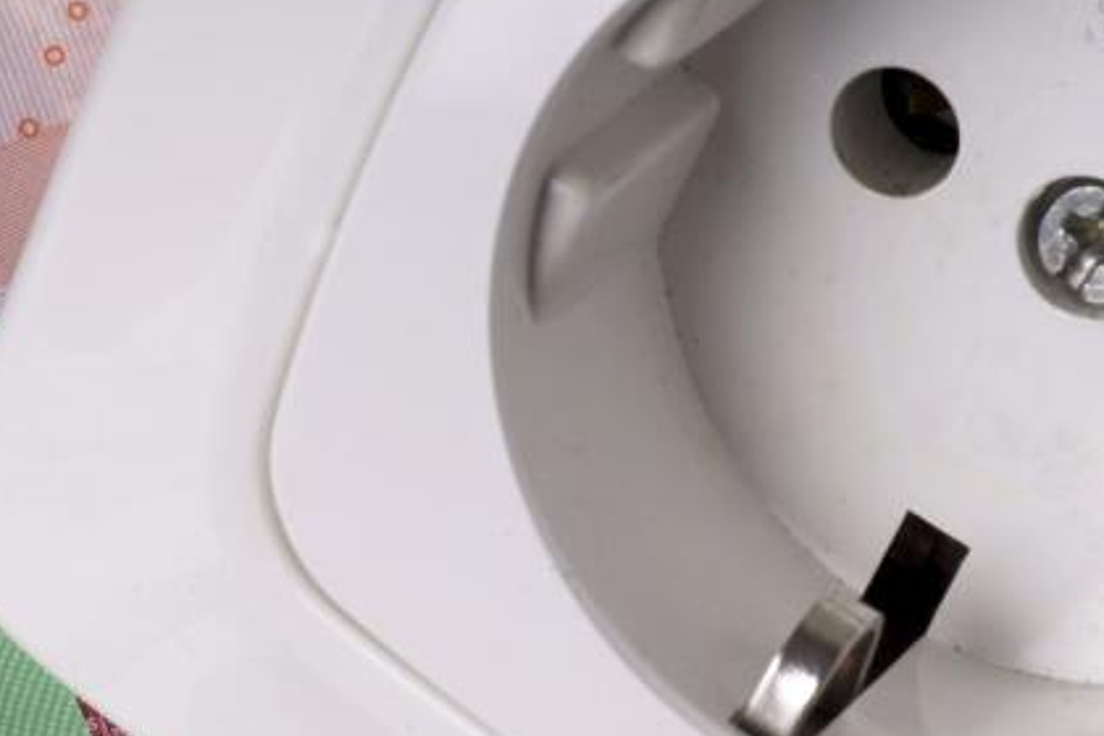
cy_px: 725
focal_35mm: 286
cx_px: 258
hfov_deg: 7.2
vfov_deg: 4.8
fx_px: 8770
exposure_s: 1/160
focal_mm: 100
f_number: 14
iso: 80
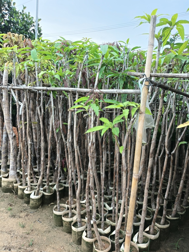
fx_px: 197
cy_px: 126
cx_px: 94
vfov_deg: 65.3
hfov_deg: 51.3
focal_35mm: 27
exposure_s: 1/120
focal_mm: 3.61
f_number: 1.8
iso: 64
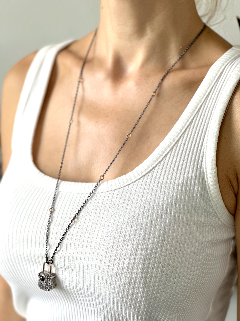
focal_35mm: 77
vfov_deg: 25.3
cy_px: 160
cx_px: 120
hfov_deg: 19.1
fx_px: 712
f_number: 2.8
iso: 50
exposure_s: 1/121
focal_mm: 9
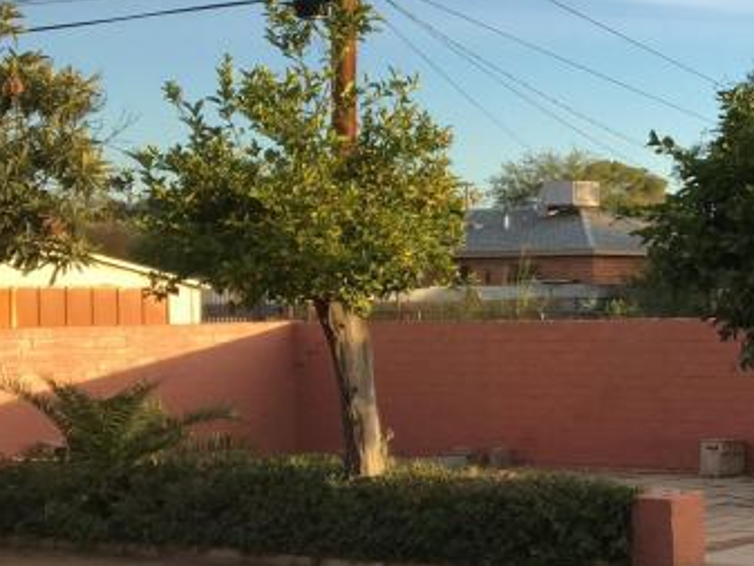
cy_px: 342
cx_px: 1056
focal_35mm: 88
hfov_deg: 19.9
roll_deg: -0.1
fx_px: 1917
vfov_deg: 16.8
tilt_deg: +0.6
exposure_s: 1/463
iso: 25
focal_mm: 4.15
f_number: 2.2
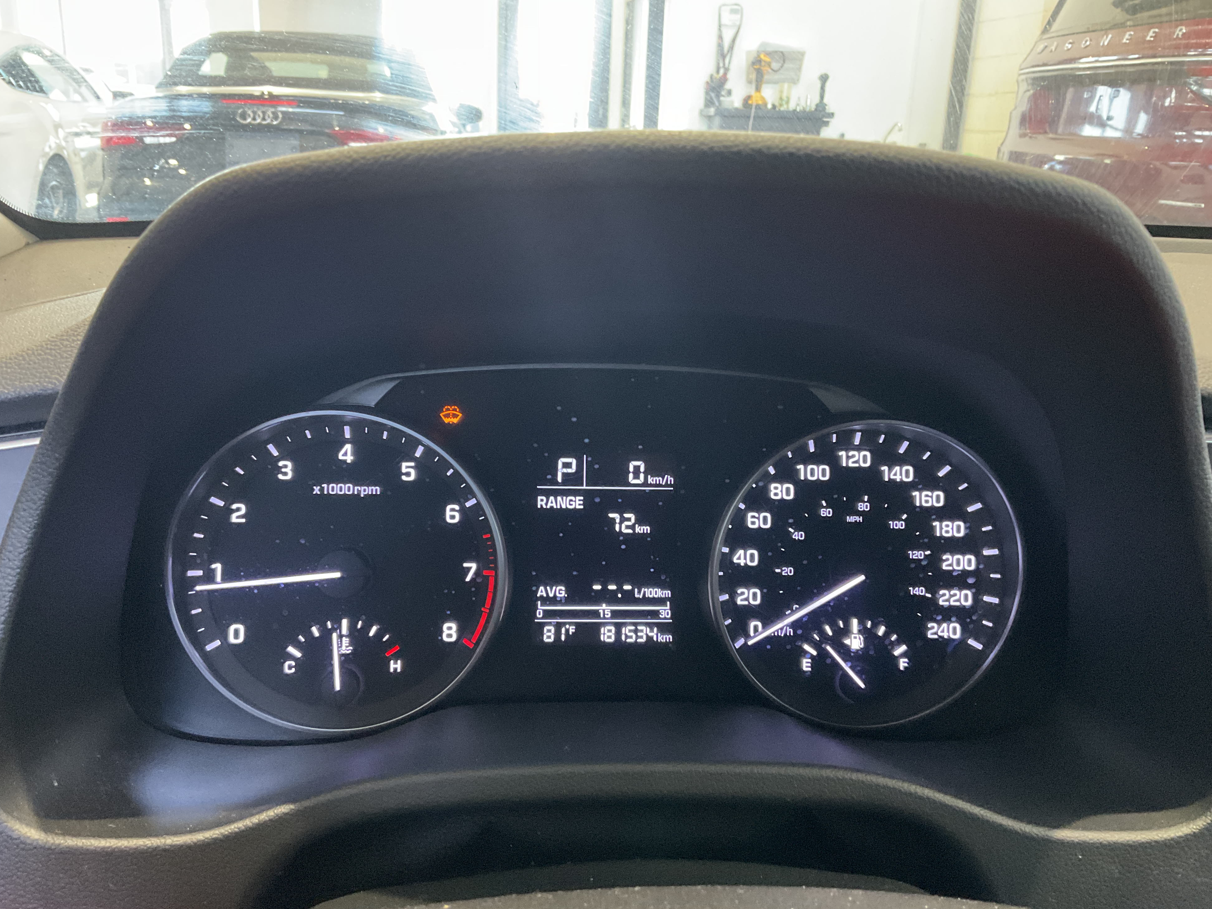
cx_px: 608
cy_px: 450
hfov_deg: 60.0
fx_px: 1050
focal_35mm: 30
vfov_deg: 46.8
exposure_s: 1/40
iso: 320
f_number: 1.8
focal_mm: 3
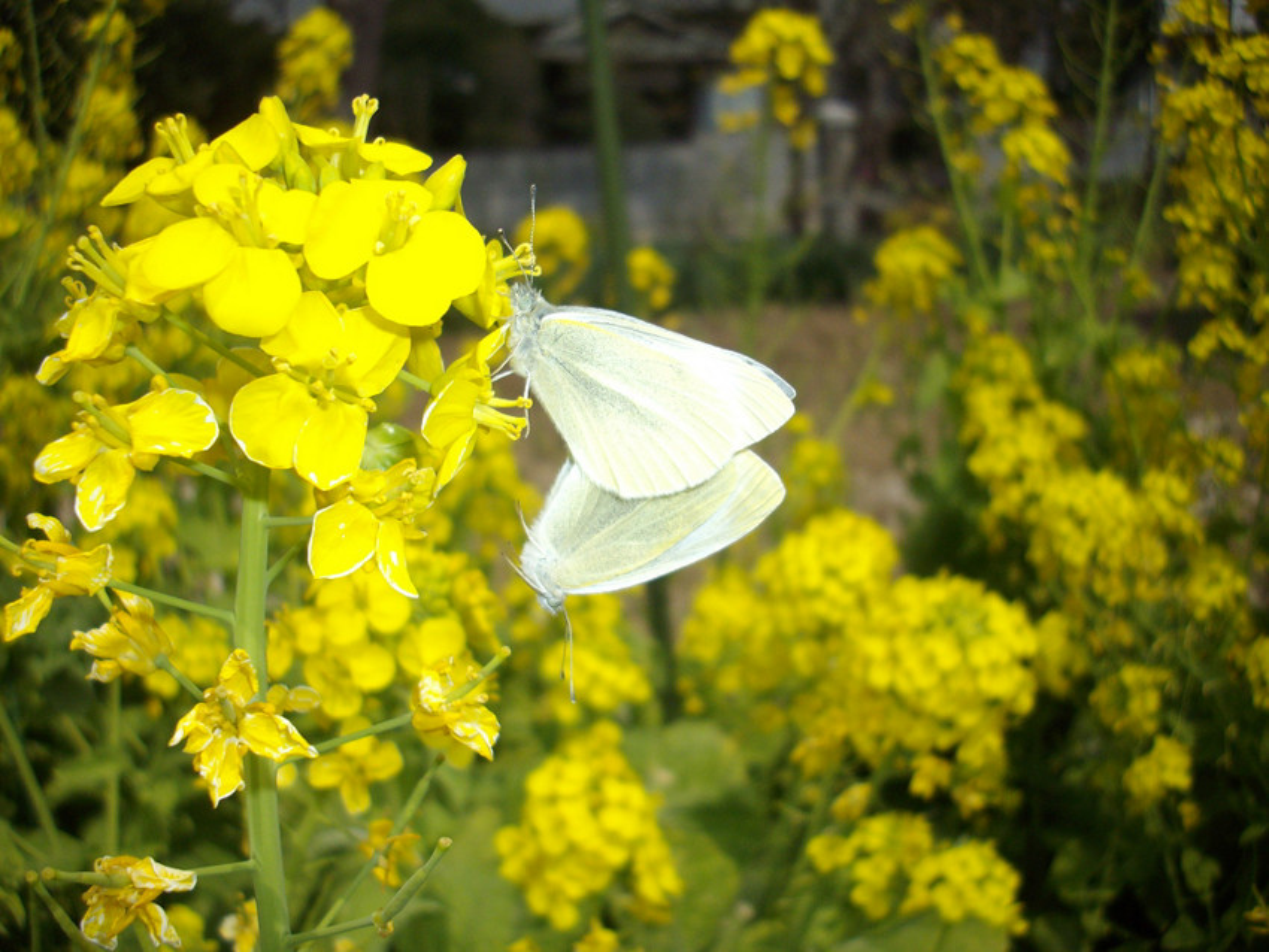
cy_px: 476
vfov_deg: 38.7
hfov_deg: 50.1
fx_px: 1357
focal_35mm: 37
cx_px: 634
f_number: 5.6
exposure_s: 1/500
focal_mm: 6.2
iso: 80
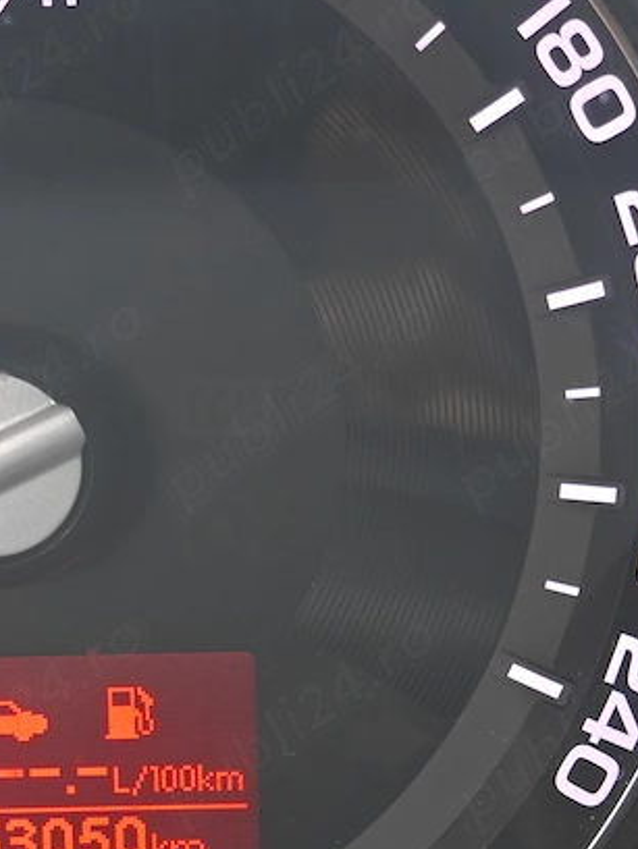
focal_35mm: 137
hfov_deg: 10.8
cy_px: 789
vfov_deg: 14.2
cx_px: 154
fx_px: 3365
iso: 400
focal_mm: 13.3
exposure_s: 1/50
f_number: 5.6
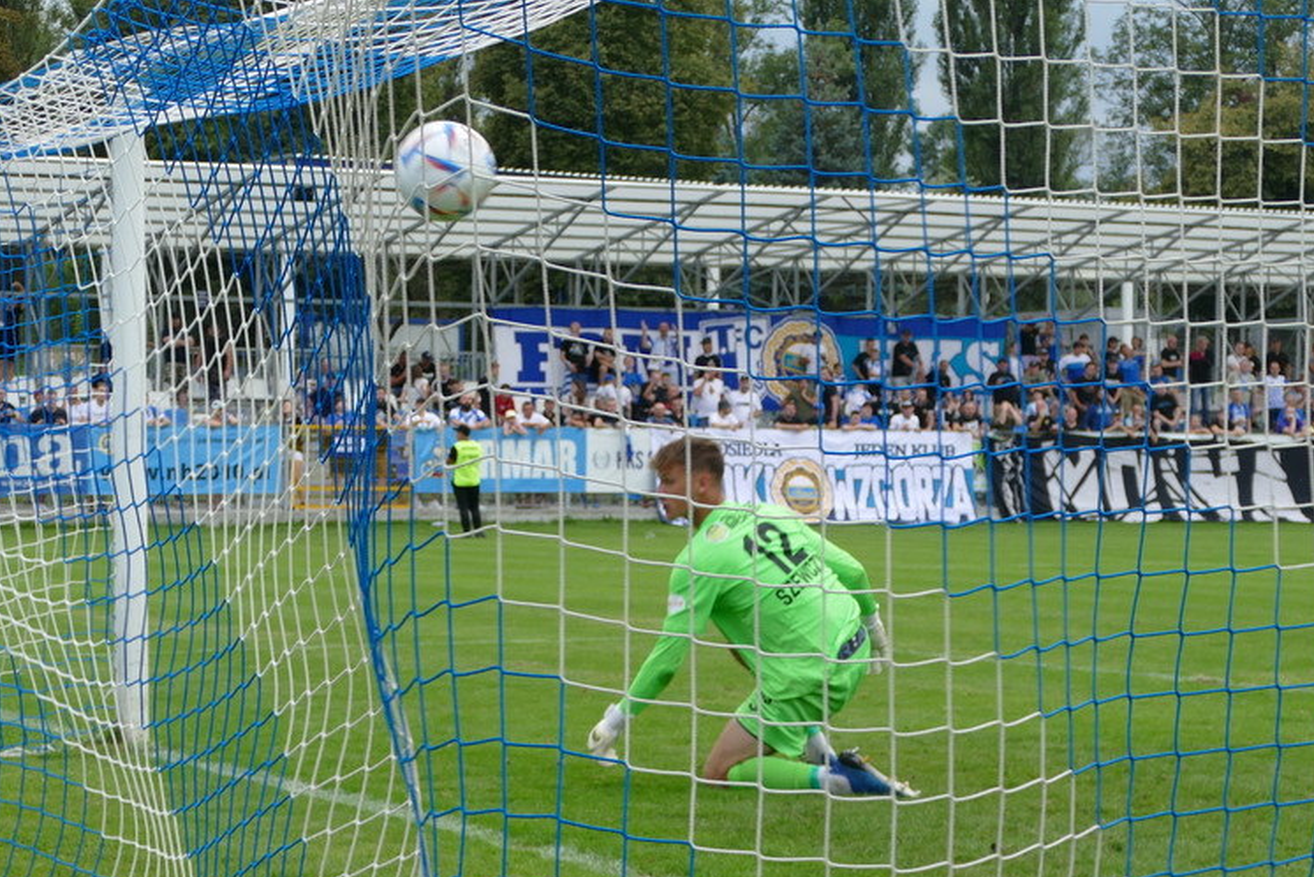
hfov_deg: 21.7
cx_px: 738
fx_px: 3432
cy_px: 478
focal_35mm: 94
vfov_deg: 14.6
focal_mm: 22.2
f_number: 3.5
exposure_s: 1/250
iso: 125
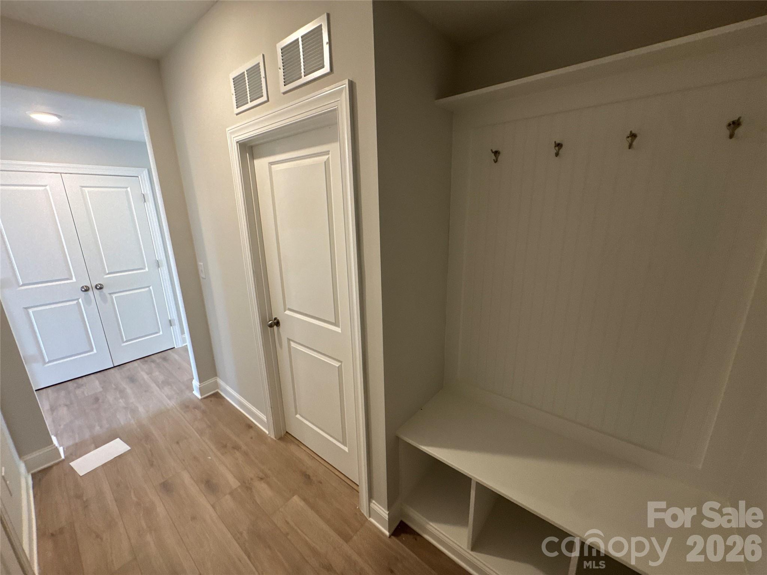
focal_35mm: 14
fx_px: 310
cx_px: 384
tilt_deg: -14.2
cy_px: 288
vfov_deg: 85.7
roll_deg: -0.1
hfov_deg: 102.1
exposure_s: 1/60
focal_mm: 2.22
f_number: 2.2
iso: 200
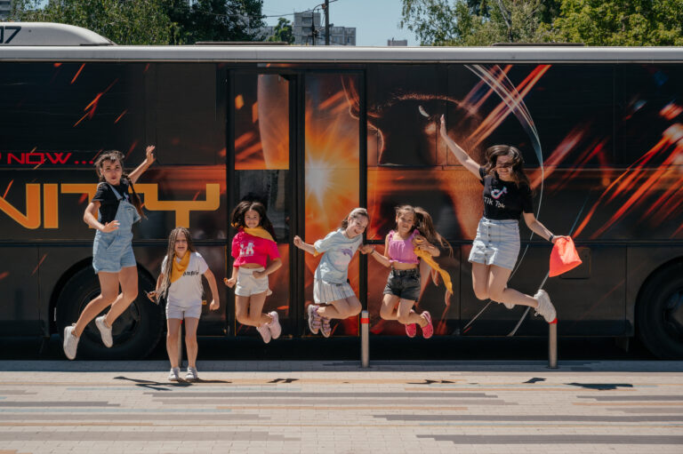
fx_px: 1327
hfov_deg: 28.9
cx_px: 342
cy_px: 227
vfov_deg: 19.4
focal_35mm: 70
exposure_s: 1/500
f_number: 9
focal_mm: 70
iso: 250
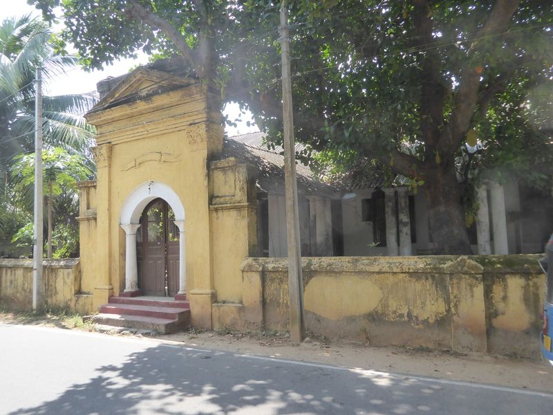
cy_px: 208
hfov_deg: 61.7
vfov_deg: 48.2
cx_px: 276
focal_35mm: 29
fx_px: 463
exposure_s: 1/200
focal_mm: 5
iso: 160
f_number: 3.5
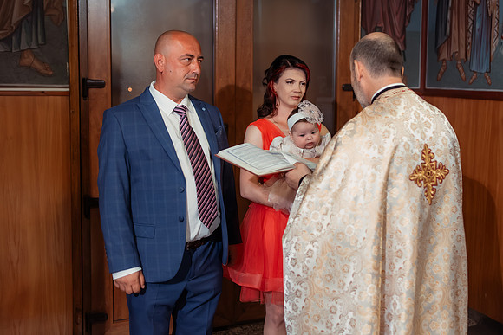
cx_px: 304
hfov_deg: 45.8
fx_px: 591
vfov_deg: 31.6
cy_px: 136
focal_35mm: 42
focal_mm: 35
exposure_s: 1/250
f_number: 2.2
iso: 1600
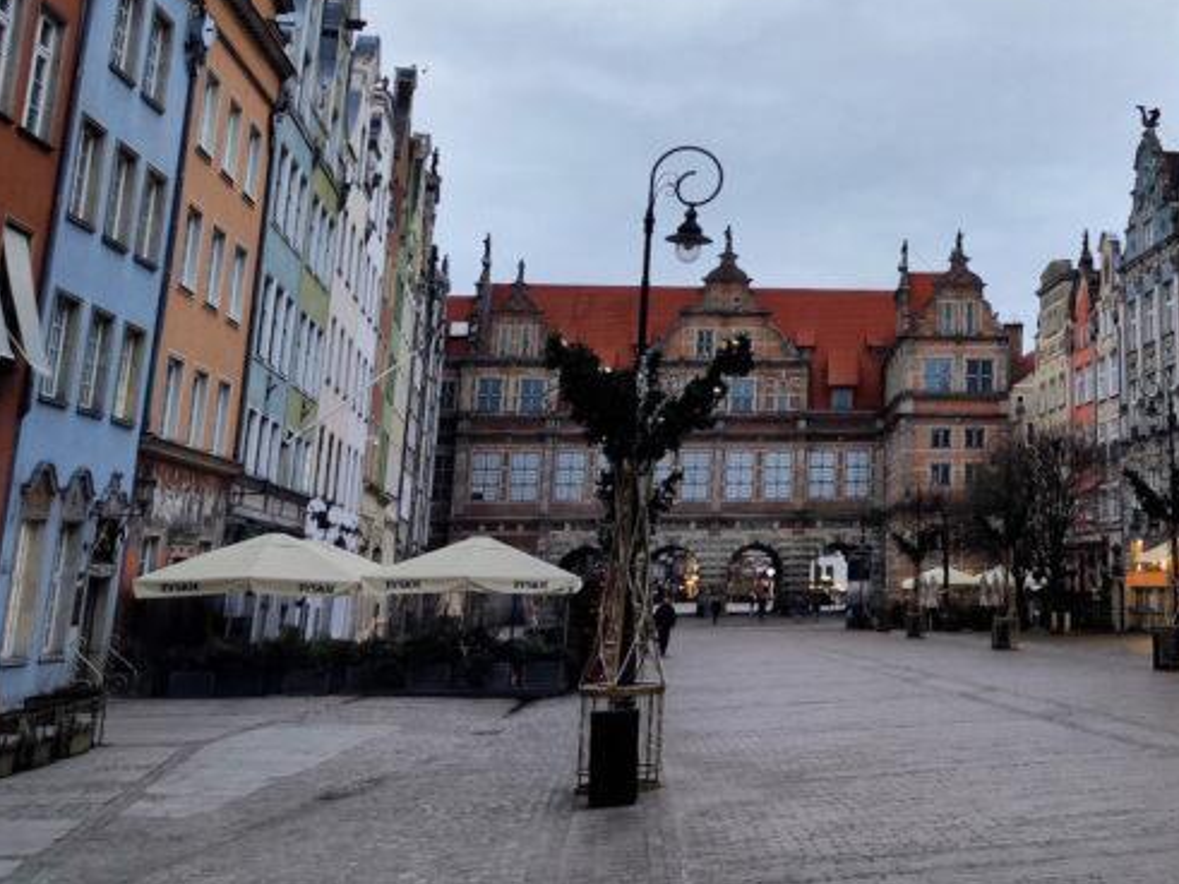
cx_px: 1126
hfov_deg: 36.4
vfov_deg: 29.2
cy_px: 118
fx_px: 1634
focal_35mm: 48
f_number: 1.69
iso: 885
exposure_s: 1/100
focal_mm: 7.01
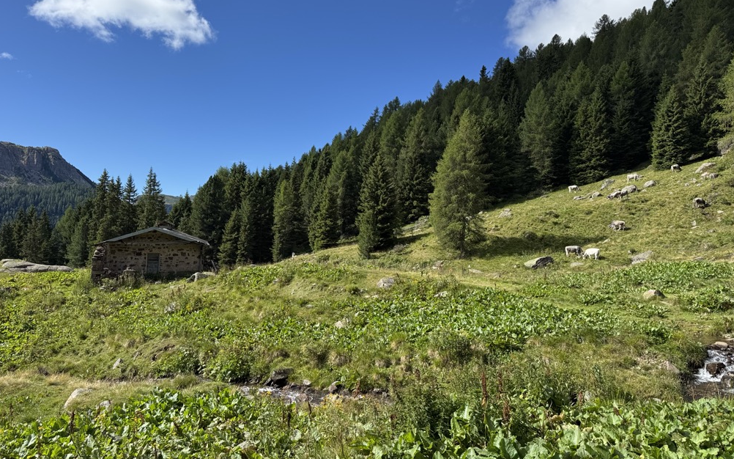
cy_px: 204
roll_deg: -1.4
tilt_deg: +3.5
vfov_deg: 47.5
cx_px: 367
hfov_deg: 70.4
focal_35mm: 26
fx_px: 520
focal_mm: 6.76
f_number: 1.78
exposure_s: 1/3096
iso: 80
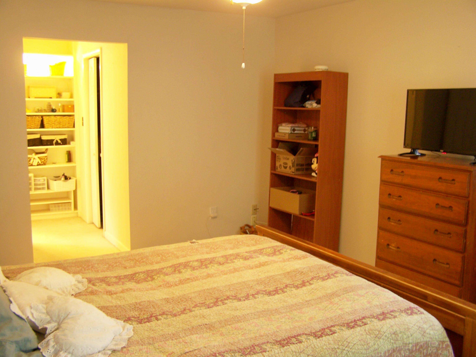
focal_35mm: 38
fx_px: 523
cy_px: 178
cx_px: 238
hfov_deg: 49.0
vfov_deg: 37.7
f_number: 2.8
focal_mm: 6.3
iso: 64
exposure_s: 1/2.5
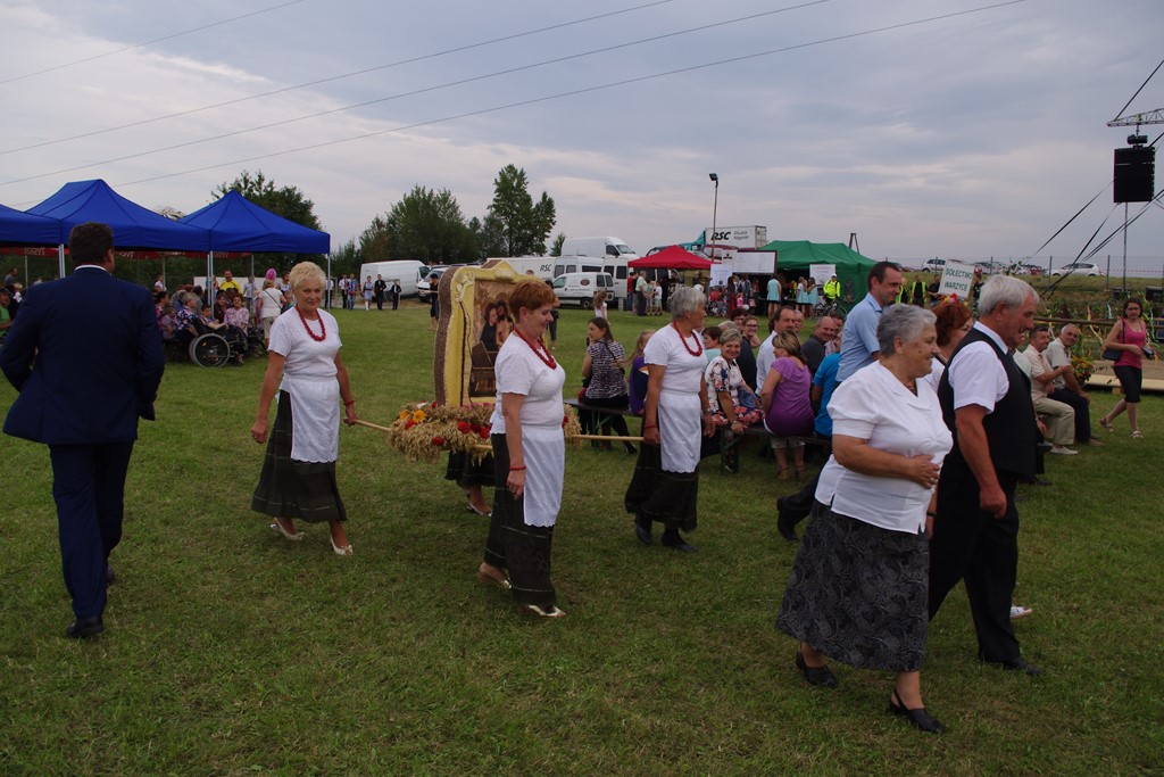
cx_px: 582
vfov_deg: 43.6
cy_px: 388
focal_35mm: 30
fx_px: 970
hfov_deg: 61.9
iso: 200
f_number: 8
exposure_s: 1/125
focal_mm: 20
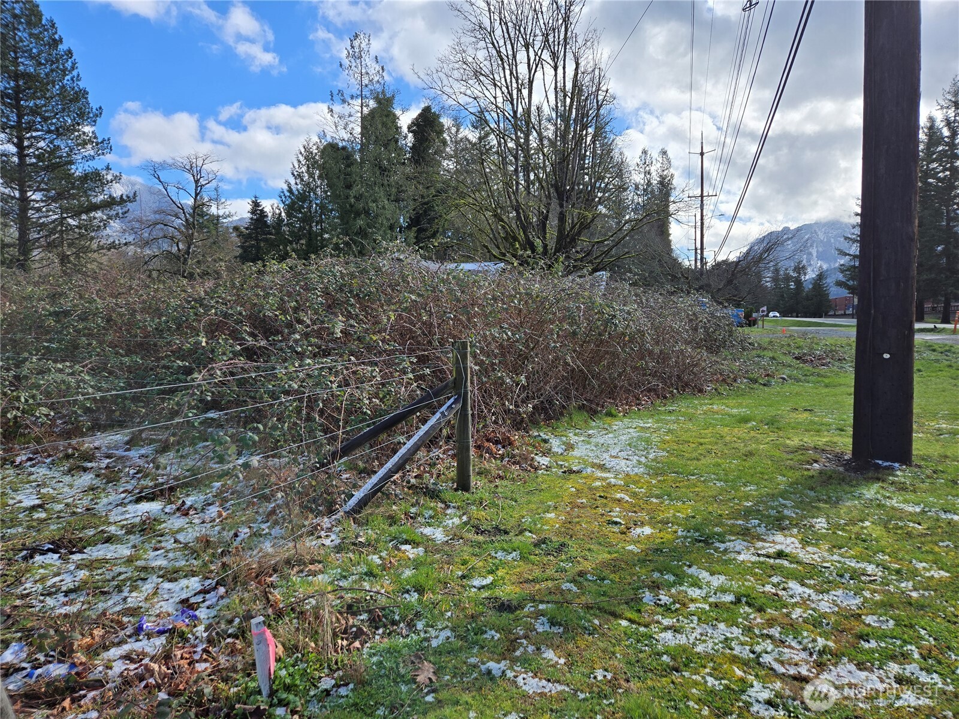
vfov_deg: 58.9
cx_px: 480
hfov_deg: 73.9
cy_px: 360
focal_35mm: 23
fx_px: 637
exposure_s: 1/2016
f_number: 1.8
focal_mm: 5.4
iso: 25
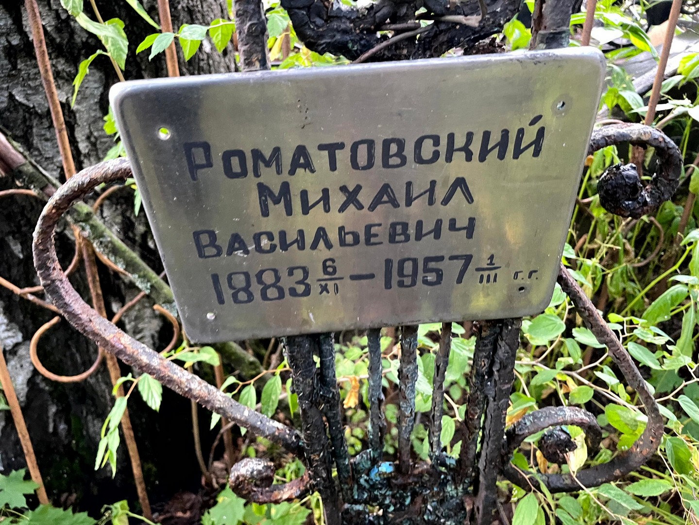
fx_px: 525
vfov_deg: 53.1
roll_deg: +1.9
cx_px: 350
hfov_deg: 67.3
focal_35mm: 26
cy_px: 262
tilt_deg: -30.7
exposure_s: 1/60
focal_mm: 4.2
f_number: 1.6
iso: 400
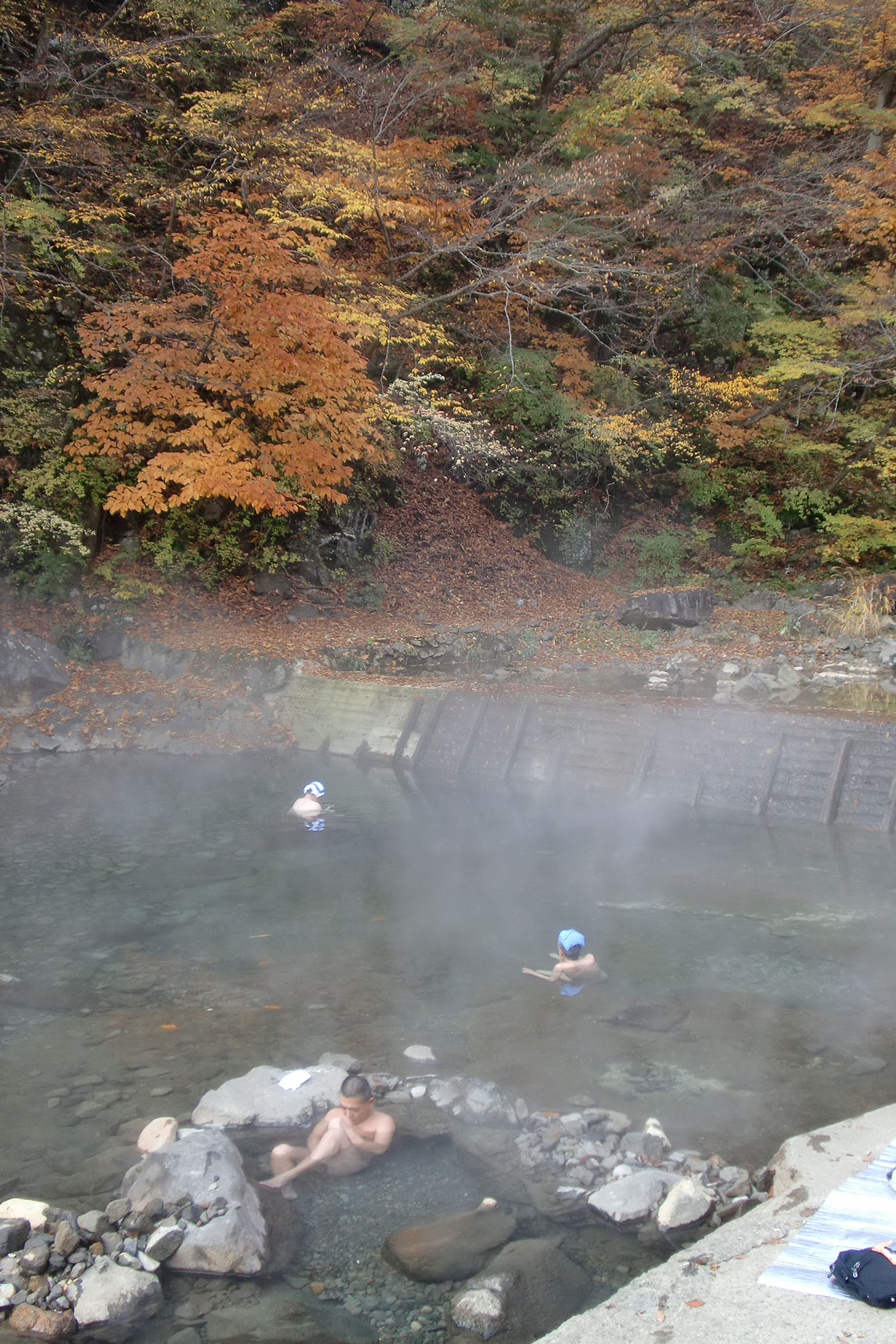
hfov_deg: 32.6
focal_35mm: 41
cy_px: 676
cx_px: 482
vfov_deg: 47.4
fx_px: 1531
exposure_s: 1/60
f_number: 3.1
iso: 100
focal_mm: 6.51
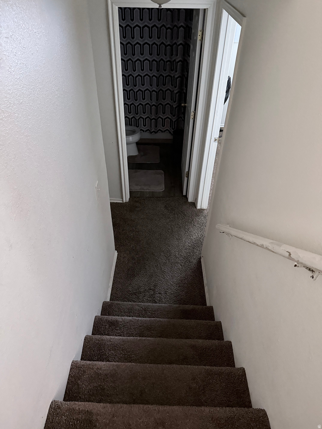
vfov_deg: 71.6
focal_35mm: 24
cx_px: 161
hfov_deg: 56.8
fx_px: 298
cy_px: 214
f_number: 1.78
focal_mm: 6.76
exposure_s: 1/30
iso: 1250
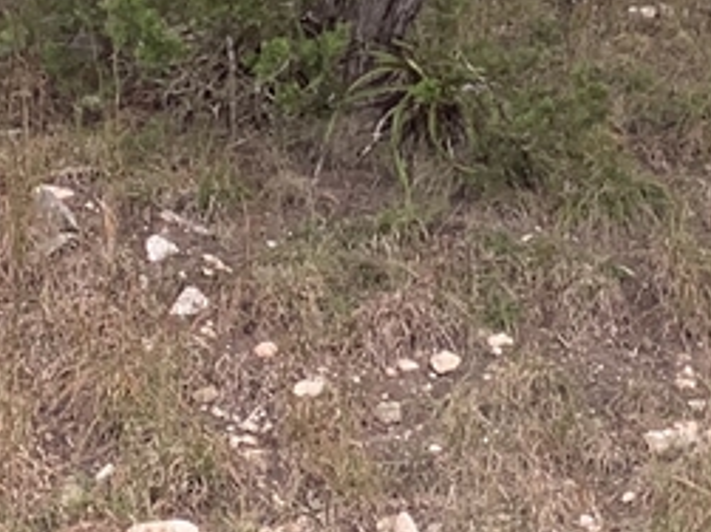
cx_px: 1161
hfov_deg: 12.4
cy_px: -487
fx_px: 3059
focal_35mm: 149
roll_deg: -1.8
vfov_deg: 9.4
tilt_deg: +4.6
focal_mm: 4.25
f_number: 1.8
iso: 25
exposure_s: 1/135
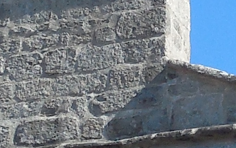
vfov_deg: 4.6
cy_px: 122
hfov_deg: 7.3
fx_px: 1840
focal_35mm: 286
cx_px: 275
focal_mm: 5
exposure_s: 1/1000
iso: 125
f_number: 3.5
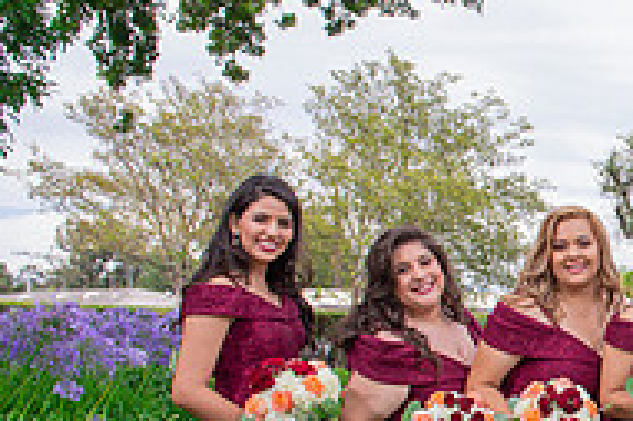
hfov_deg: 23.5
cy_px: 365
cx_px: 885
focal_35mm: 73
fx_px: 1282
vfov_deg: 18.4
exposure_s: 1/250
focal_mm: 24
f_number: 7.1
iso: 400
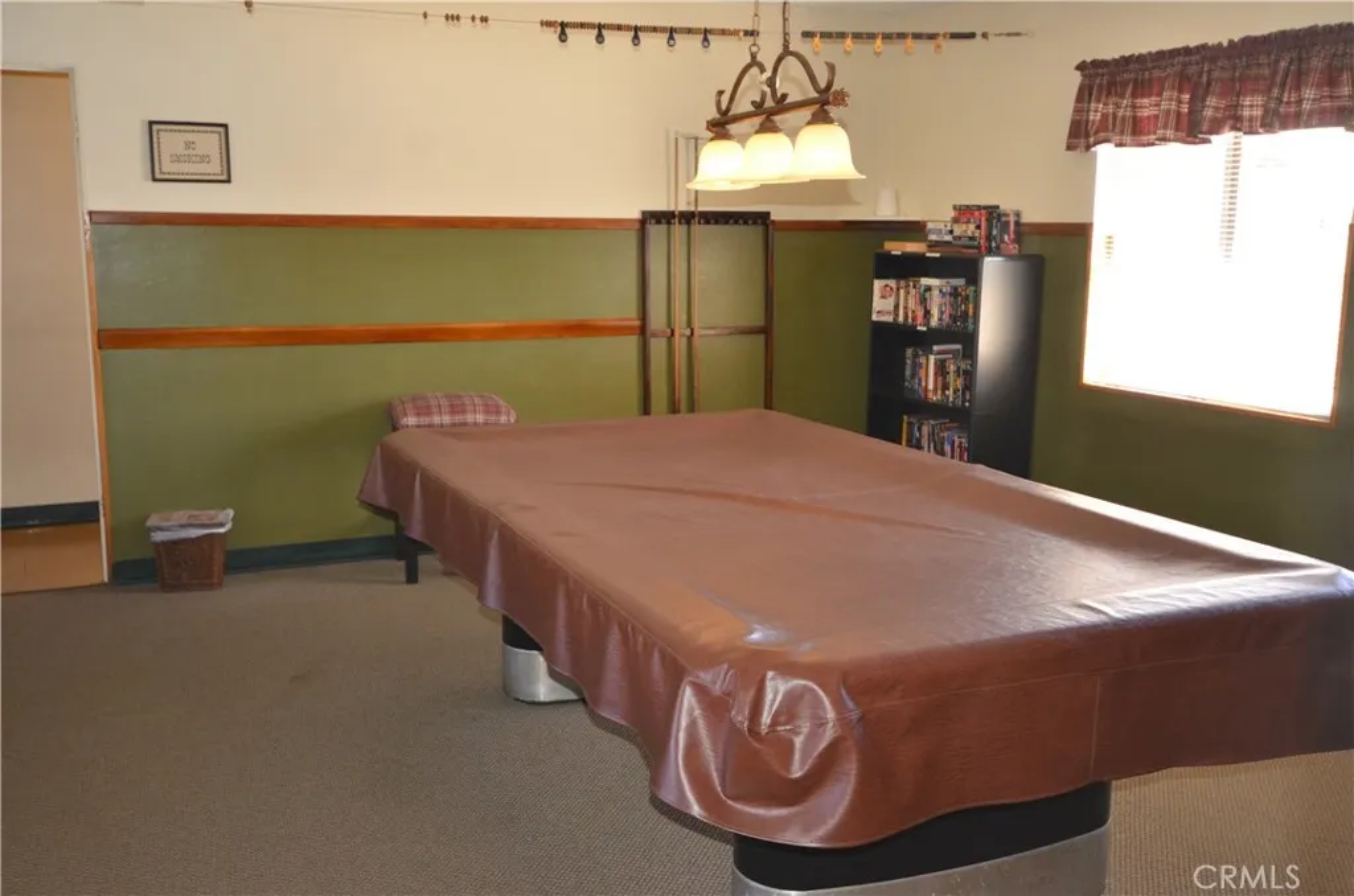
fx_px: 1351
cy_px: 448
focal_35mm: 36
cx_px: 677
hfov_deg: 53.2
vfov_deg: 36.7
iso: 800
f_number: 4.5
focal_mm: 24
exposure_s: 1/60
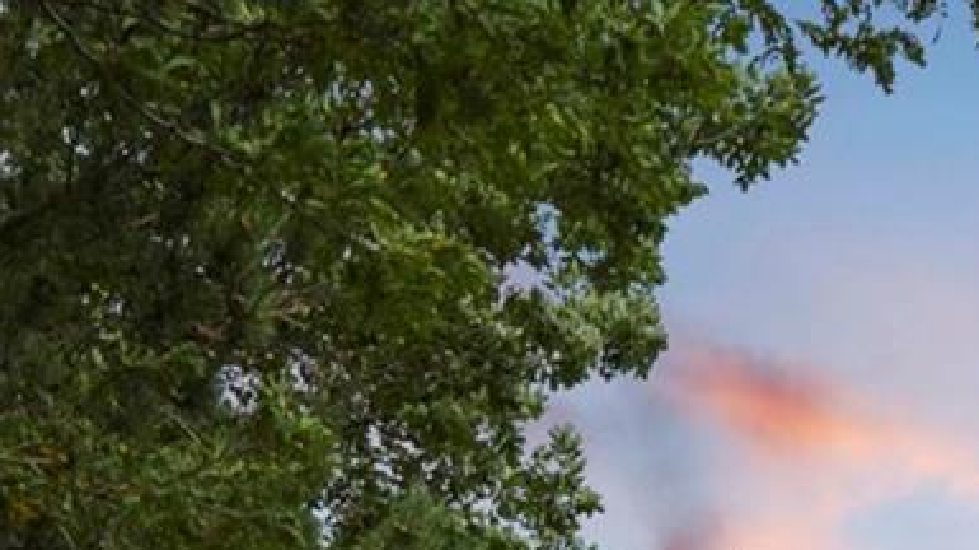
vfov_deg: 8.4
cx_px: 160
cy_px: 1151
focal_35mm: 135
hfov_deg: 15.8
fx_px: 3502
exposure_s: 1/640
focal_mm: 31
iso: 500
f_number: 8
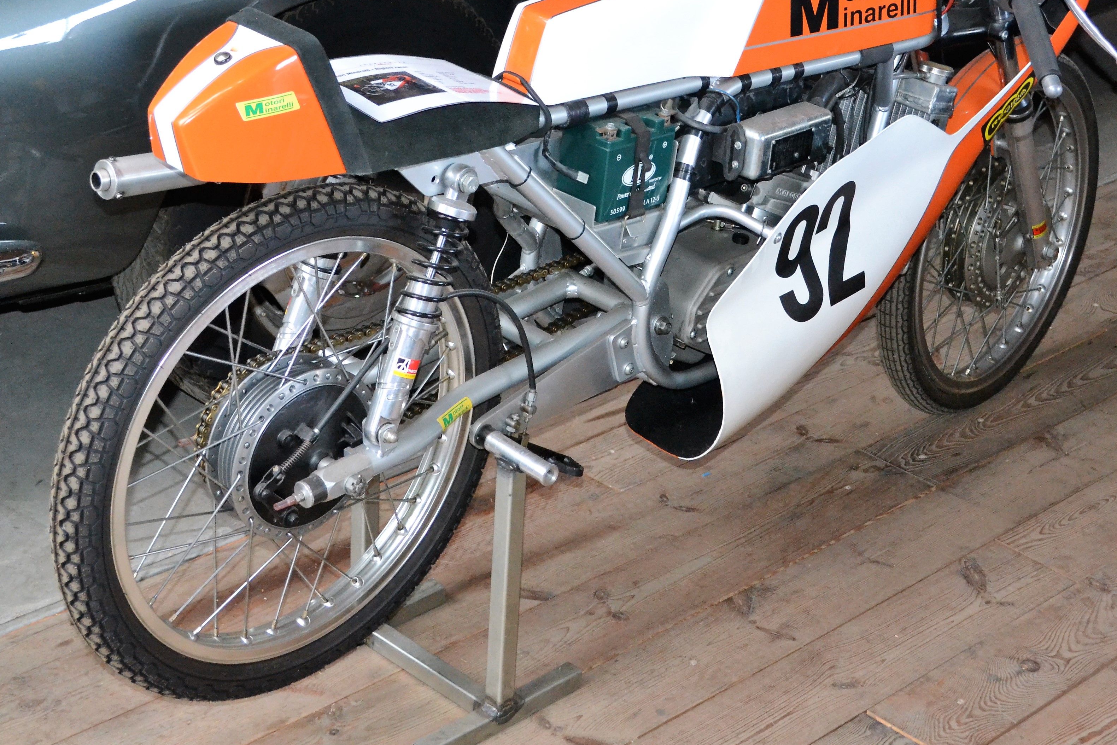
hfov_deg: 28.8
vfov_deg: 19.4
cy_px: 227
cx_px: 639
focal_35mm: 70
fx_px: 2172
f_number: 4.8
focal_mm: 32
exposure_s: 1/60
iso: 2200
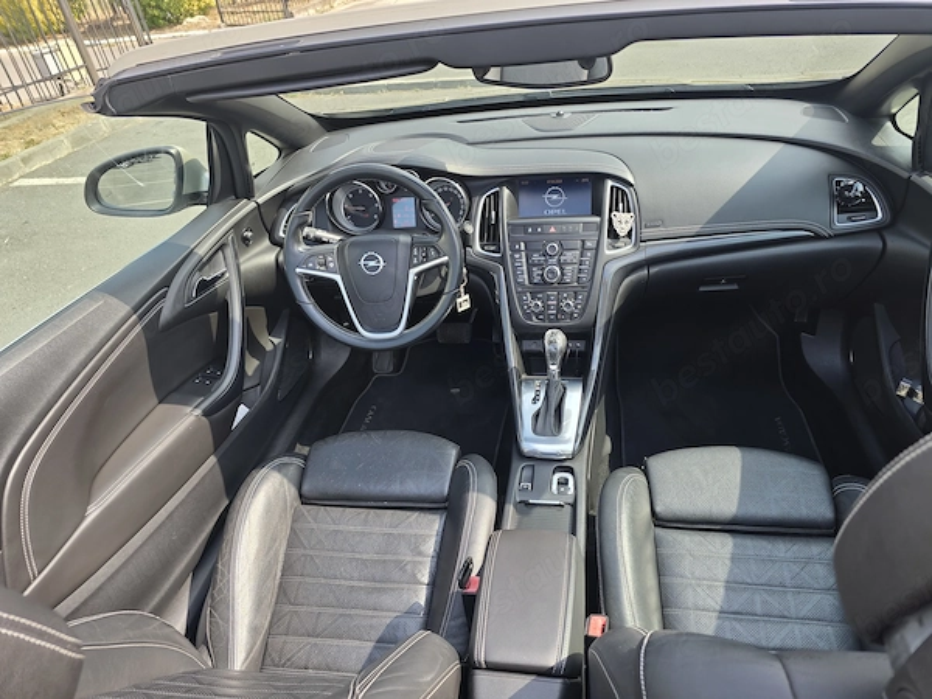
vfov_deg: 58.9
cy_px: 350
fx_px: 619
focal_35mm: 23
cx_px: 466
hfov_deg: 73.9
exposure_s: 1/180
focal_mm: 6.3
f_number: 1.7
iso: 12
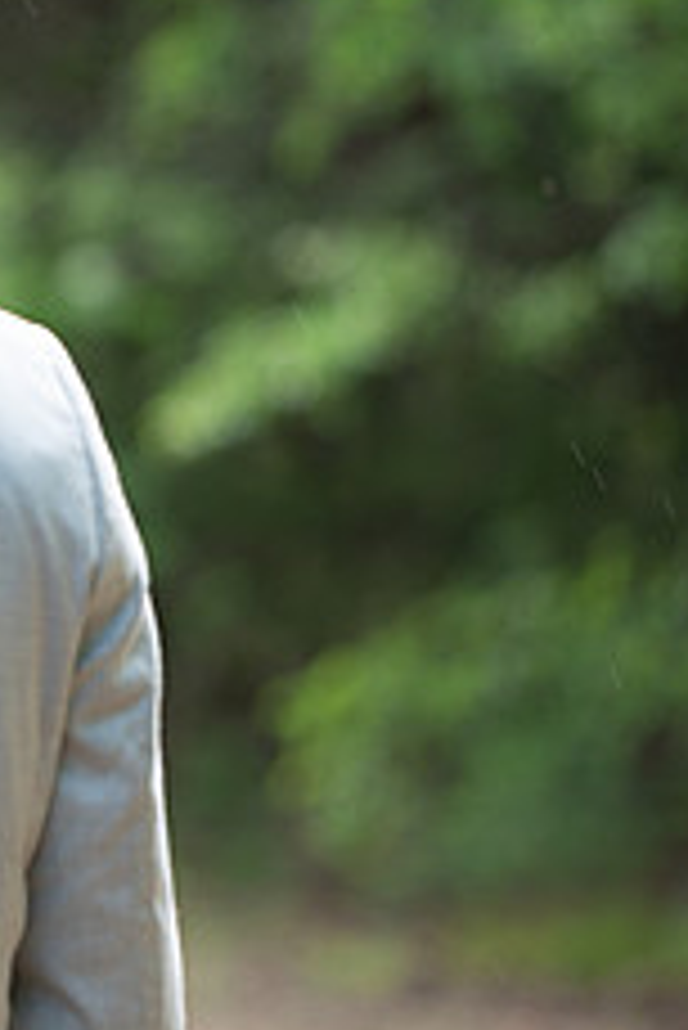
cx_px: -463
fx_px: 10075
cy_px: 396
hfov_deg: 3.9
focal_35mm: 352
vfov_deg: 5.9
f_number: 2.8
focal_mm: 130
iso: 100
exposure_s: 1/100
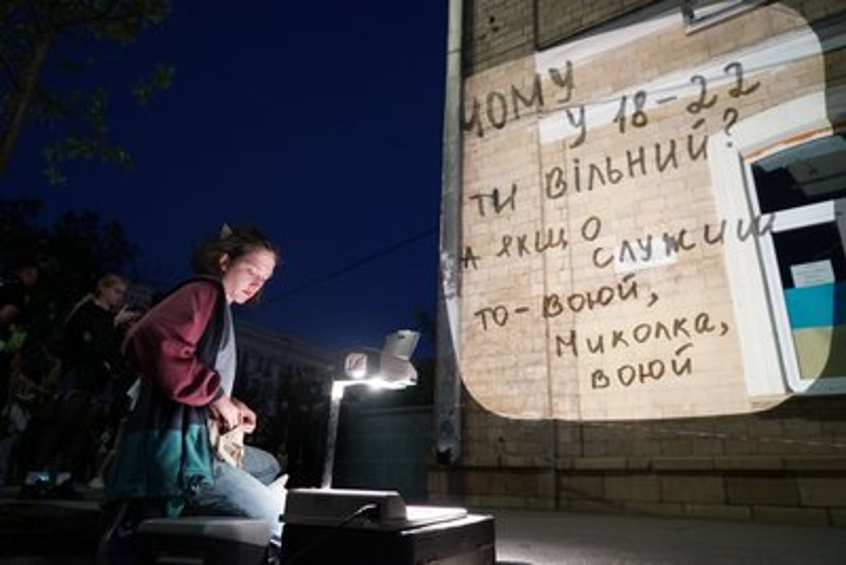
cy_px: 282
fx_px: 564
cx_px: 423
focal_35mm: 24
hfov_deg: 73.7
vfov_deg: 53.2
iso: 6400
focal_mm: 24
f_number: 4
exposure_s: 1/160
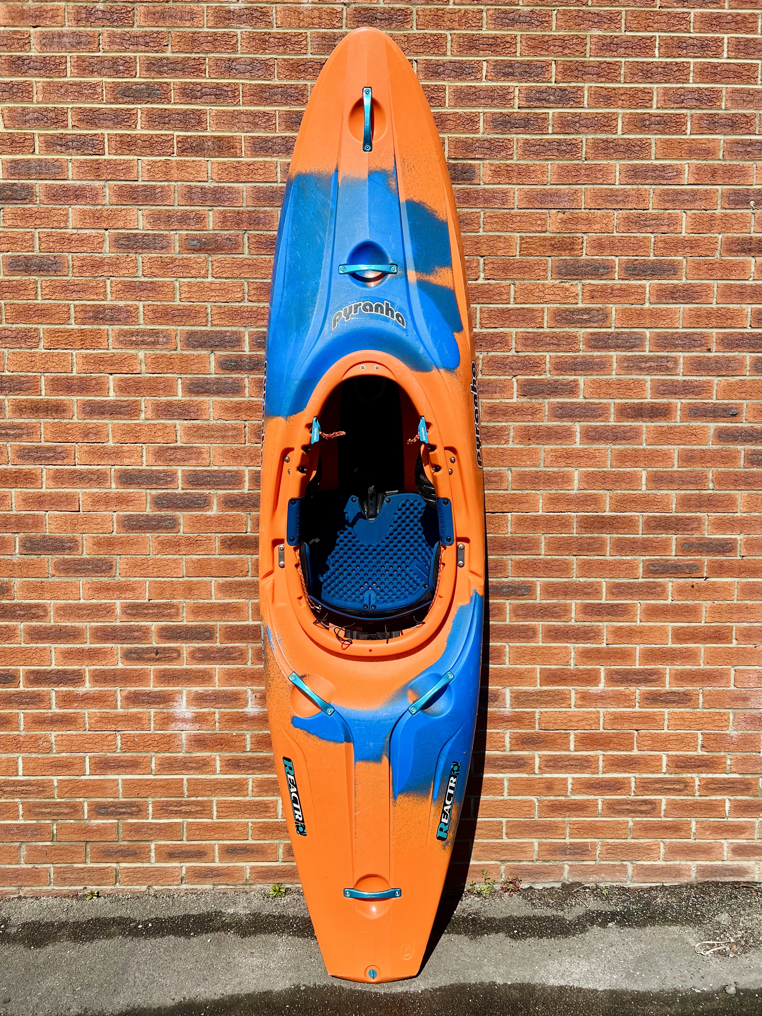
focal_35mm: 26
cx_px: 381
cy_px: 508
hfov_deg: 53.1
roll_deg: +0.0
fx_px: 763
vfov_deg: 67.3
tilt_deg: -5.1
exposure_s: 1/5076
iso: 50
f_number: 1.5
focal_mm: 5.7
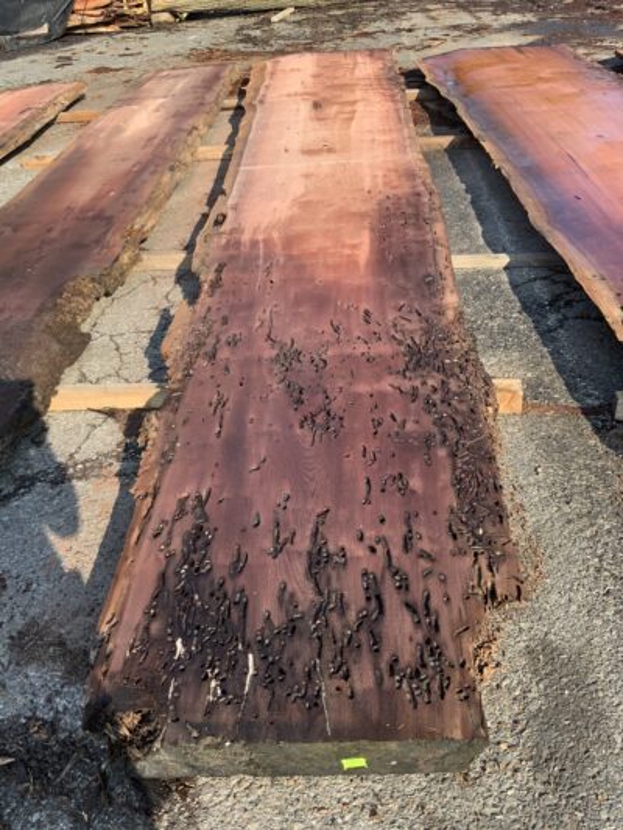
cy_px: 415
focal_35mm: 29
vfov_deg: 61.6
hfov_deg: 48.2
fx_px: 696
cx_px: 312
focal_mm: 3
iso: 16
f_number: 1.8
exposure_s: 1/562
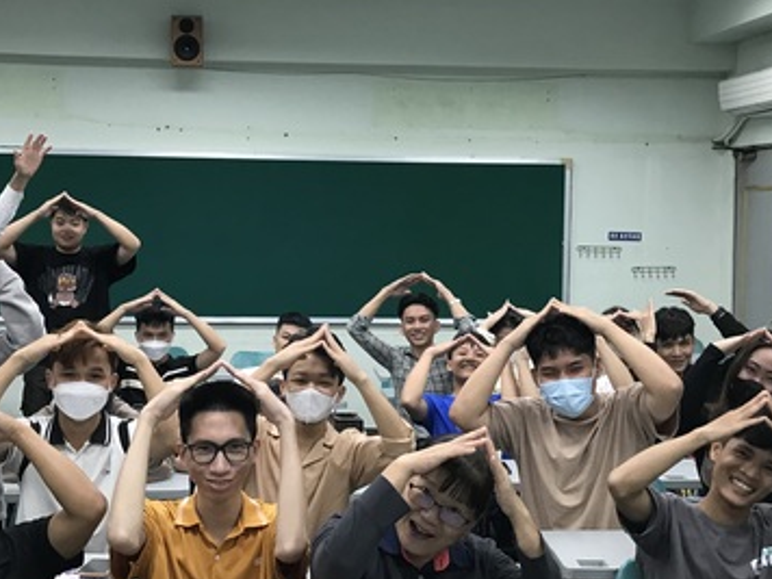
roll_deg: -1.0
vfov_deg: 26.6
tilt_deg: -3.5
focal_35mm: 55
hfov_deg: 34.9
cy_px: 274
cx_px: 332
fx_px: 1227
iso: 32
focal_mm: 3.99
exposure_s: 1/30
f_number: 1.8
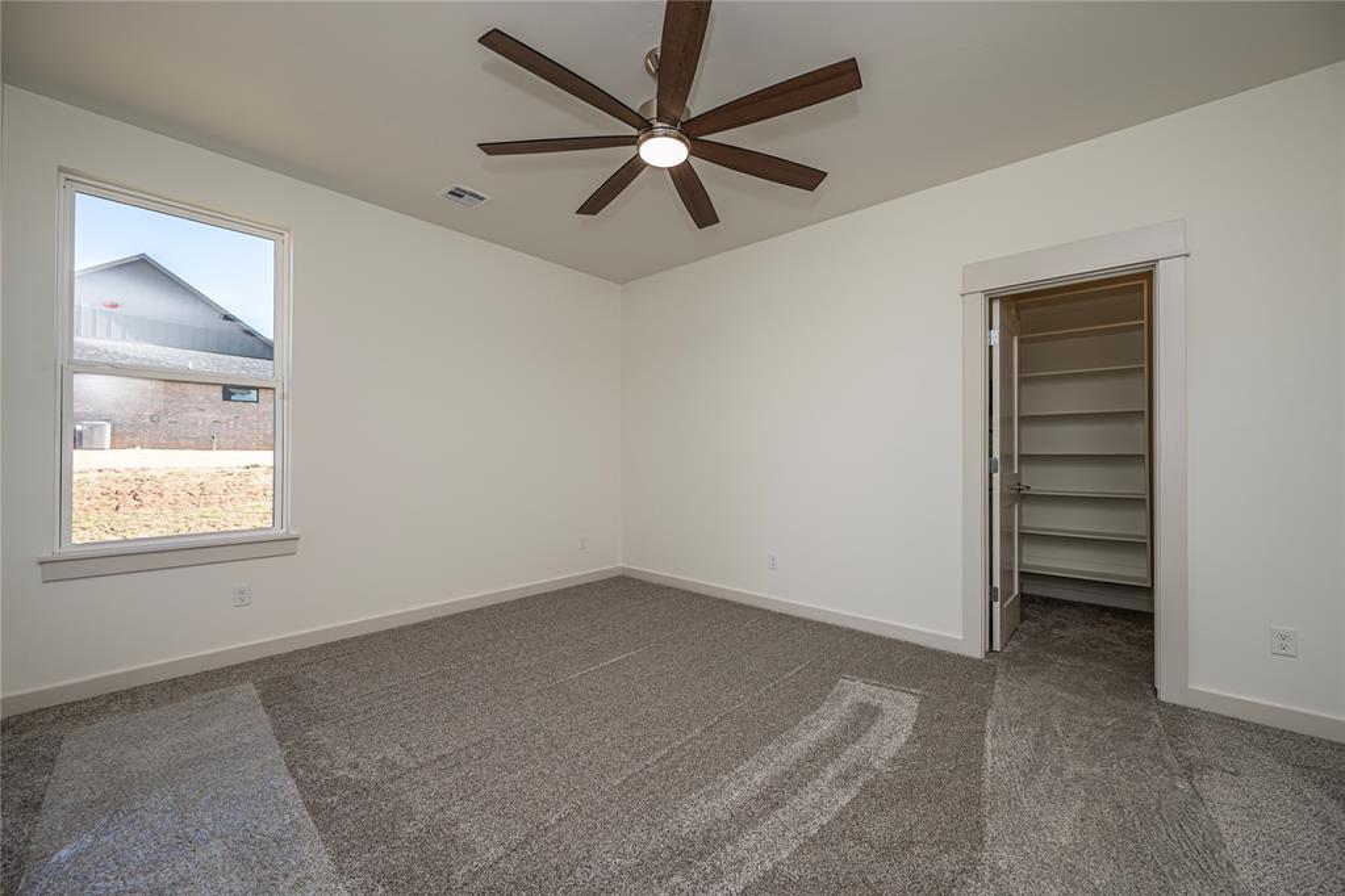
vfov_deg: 81.2
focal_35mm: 14
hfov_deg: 104.3
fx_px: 523
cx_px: 672
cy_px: 448
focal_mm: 14
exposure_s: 1/60
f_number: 7.1
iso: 100
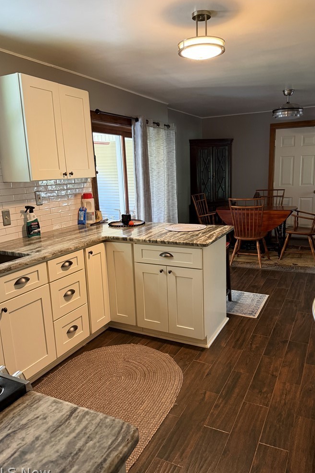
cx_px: 169
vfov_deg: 69.4
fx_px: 341
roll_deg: +1.9
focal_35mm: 26
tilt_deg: -12.0
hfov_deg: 49.5
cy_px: 238
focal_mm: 6.76
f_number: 1.78
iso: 400
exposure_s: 1/60
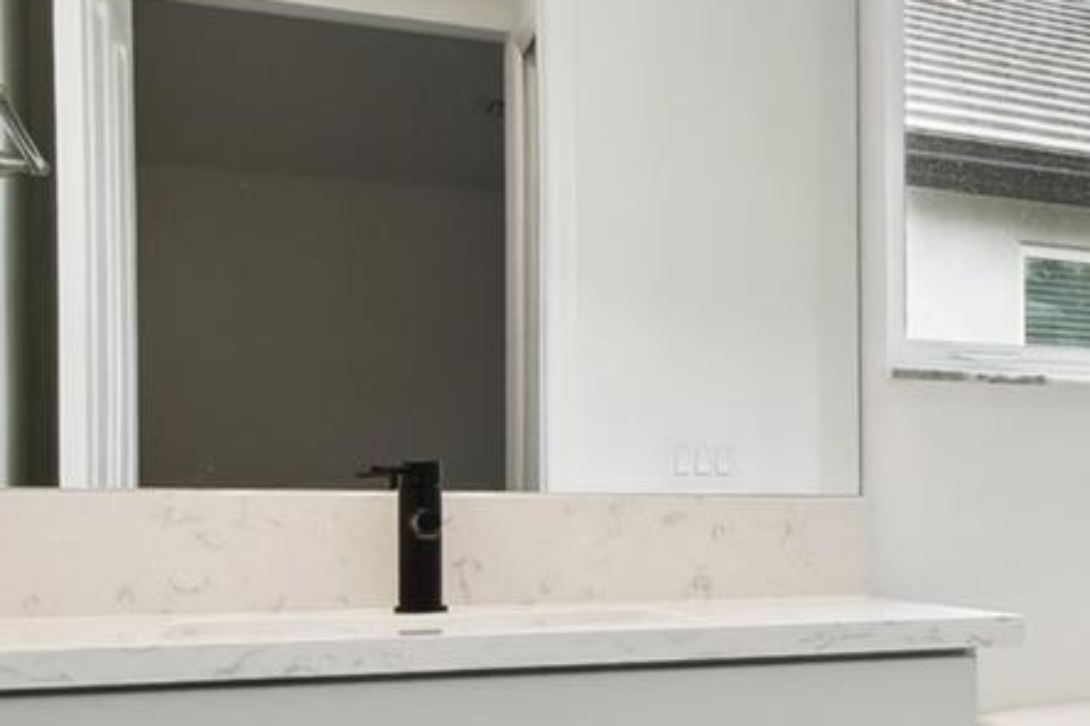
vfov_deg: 24.8
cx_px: 1316
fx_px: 1635
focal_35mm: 54
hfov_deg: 31.0
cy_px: 527
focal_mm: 10
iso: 100
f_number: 7.1
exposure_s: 1/100
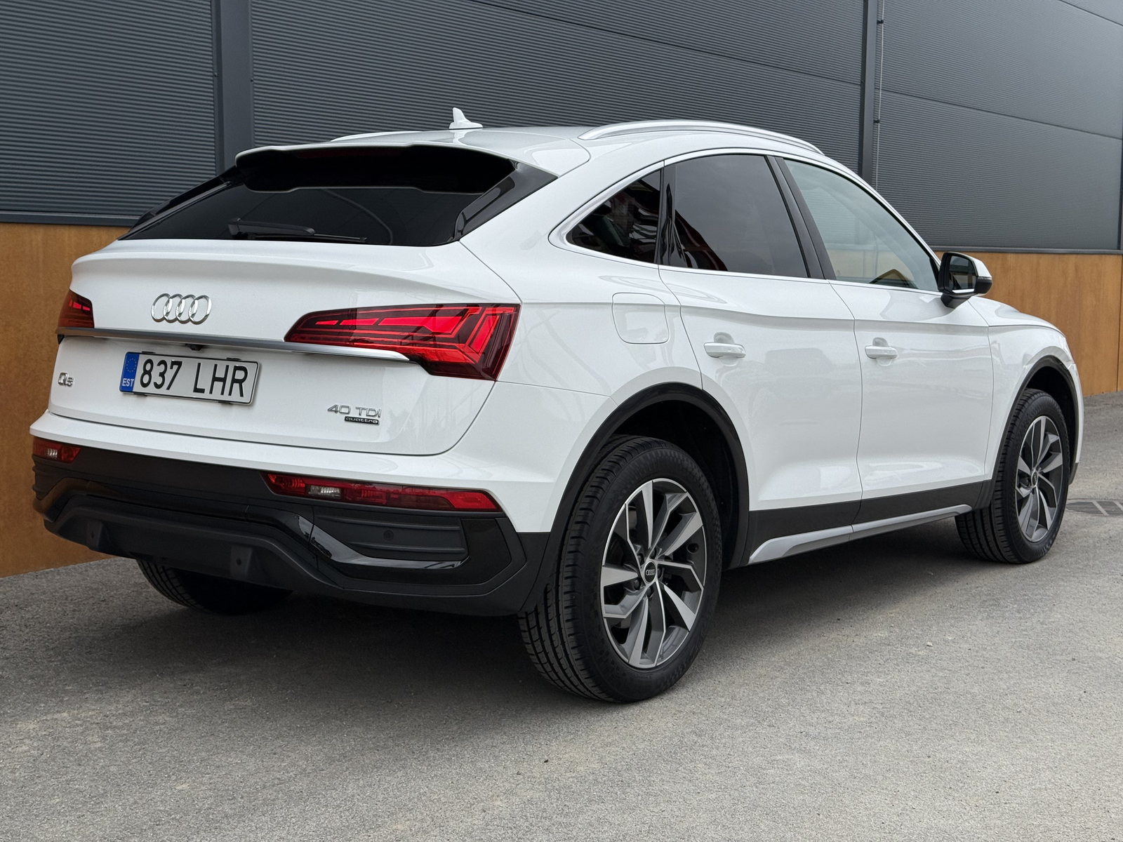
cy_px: 421
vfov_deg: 30.3
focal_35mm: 48
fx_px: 1557
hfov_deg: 39.7
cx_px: 562
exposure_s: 1/4329
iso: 64
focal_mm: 6.76
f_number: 1.78
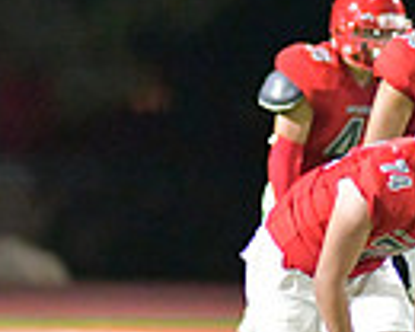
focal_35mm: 1261
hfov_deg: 1.5
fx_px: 15488
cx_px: 348
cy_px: 209
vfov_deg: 1.2
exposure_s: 1/1250
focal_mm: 300
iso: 16000
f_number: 3.2
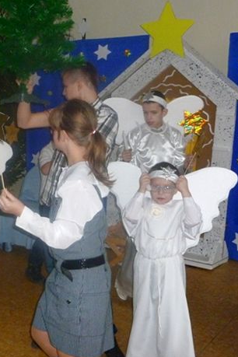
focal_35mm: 51
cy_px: 156
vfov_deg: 38.8
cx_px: 49
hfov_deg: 26.0
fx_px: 506
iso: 400
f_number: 3.4
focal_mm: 5.4
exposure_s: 1/125
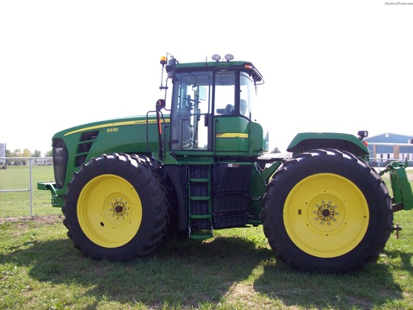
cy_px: 155
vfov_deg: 39.7
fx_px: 430
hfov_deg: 51.4
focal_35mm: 36
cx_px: 206
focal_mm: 6
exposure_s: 1/508
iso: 80
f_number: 2.7
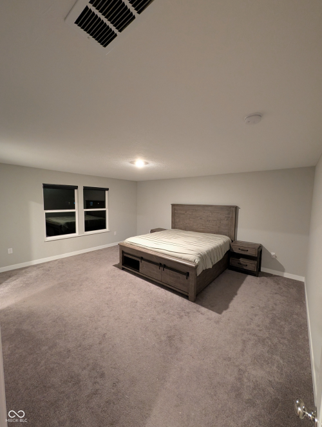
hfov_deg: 94.6
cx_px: 161
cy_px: 214
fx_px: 148
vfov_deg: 110.5
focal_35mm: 12
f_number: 1.7
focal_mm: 2.02
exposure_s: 1/24
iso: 531
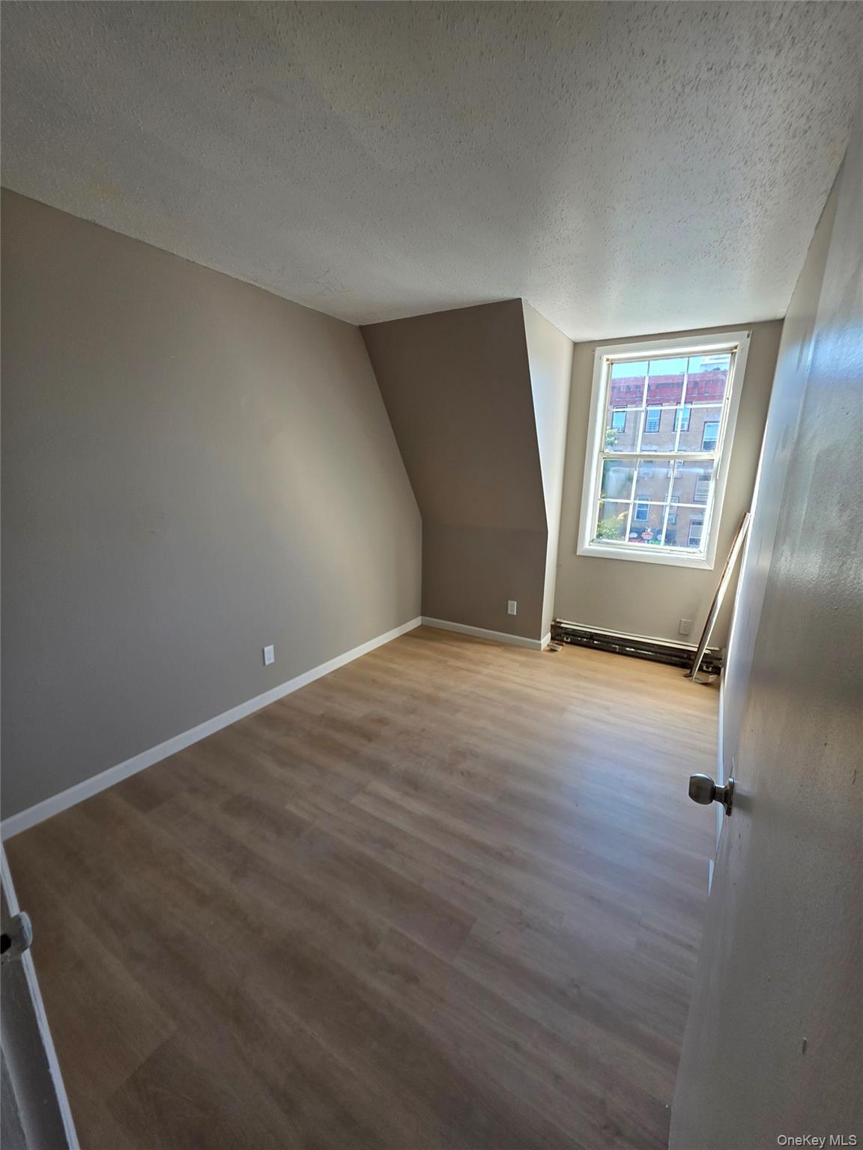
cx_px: 432
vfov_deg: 106.2
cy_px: 575
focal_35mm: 13
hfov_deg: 89.9
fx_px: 432
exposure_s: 1/120
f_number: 1.9
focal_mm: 2.2
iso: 40
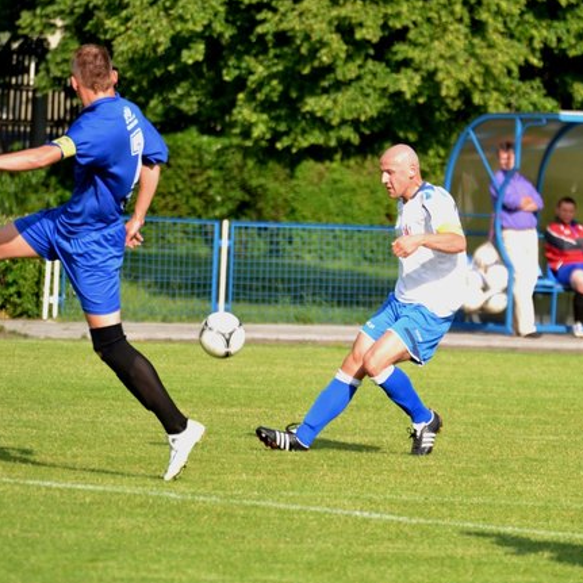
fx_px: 8422
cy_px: 291
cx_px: 392
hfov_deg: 4.0
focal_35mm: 442
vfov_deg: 4.0
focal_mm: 230
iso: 400
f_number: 5.3
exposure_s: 1/800
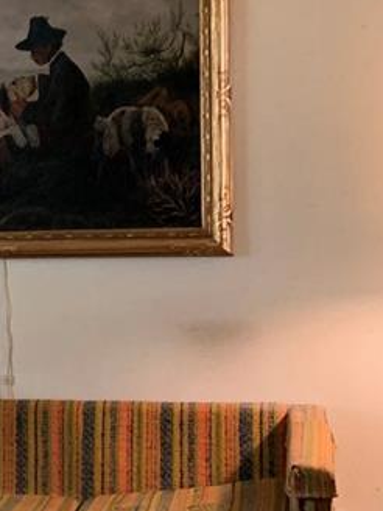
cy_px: 299
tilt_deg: -5.8
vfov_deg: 20.6
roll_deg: +2.3
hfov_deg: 14.4
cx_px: -209
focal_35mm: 95
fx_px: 1401
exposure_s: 1/60
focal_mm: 4.25
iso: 200
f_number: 1.8
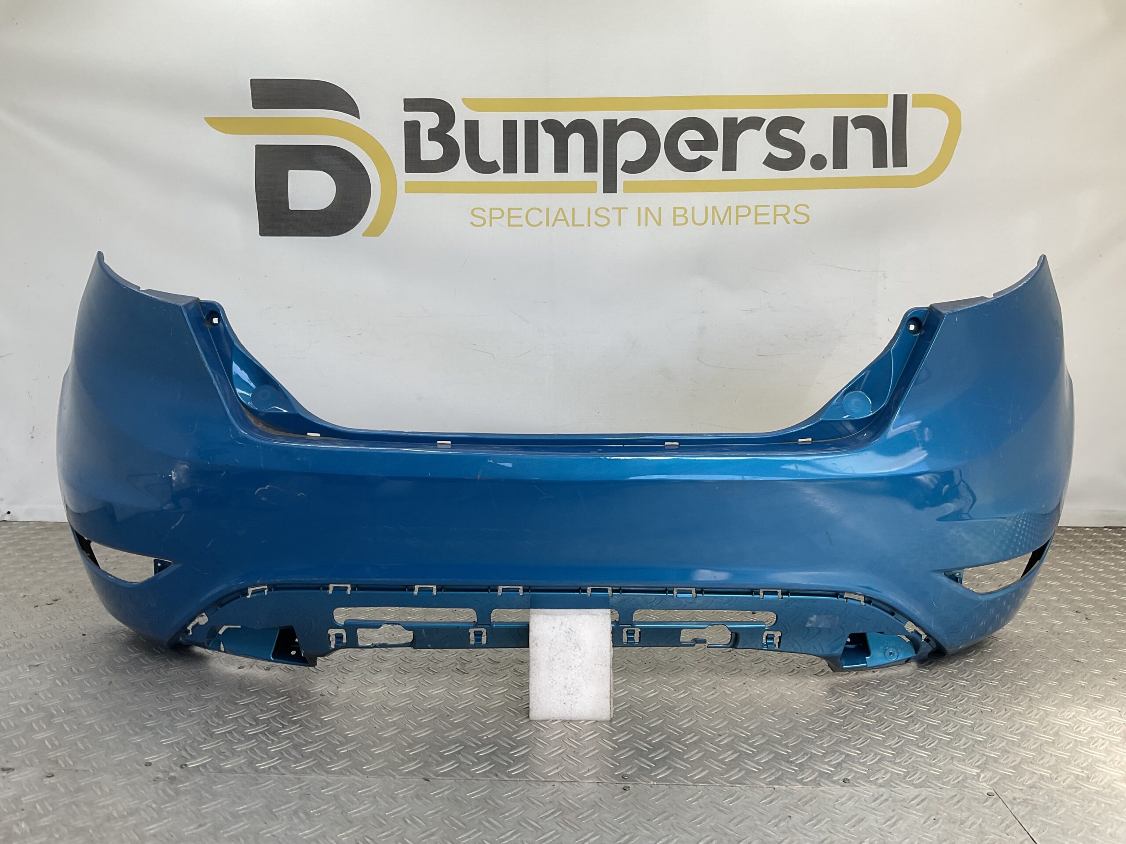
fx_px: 943
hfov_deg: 61.7
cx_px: 563
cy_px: 422
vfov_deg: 48.2
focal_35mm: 29
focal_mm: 3
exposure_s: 1/170
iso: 16
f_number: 1.8
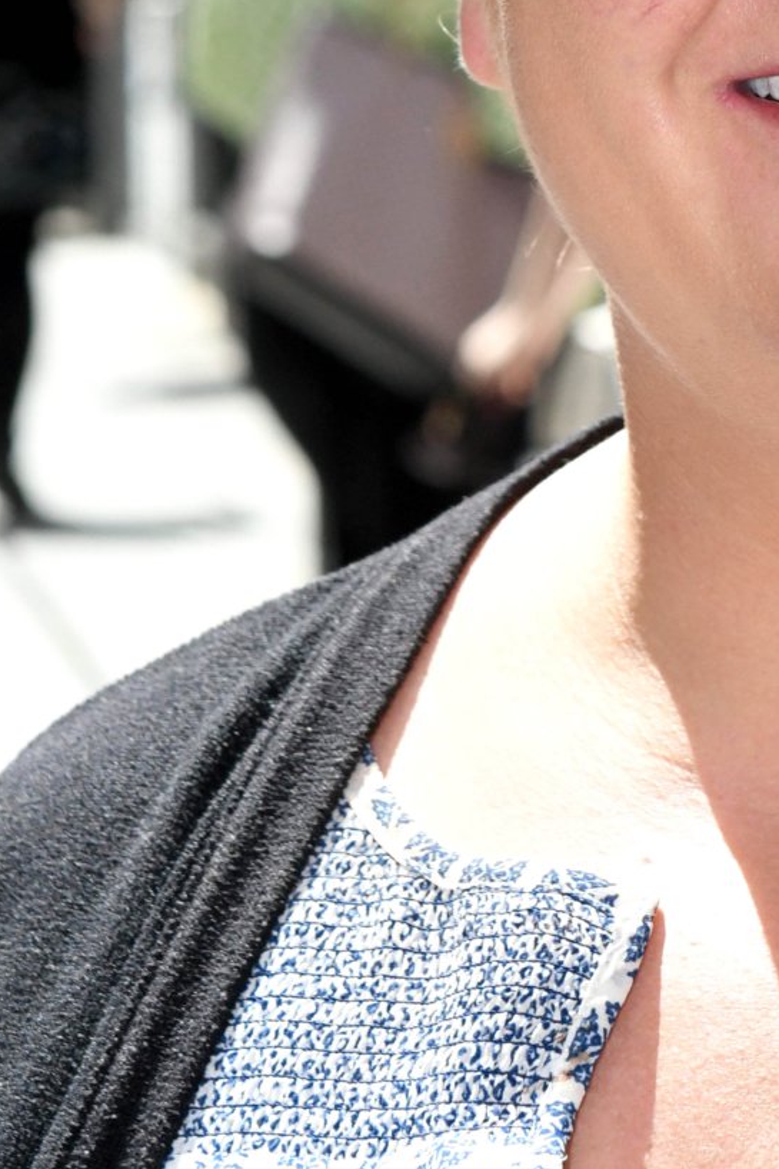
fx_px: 8539
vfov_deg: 7.8
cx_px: 877
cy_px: 109
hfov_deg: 5.2
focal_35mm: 263
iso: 1000
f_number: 6.3
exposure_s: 1/1600
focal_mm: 70
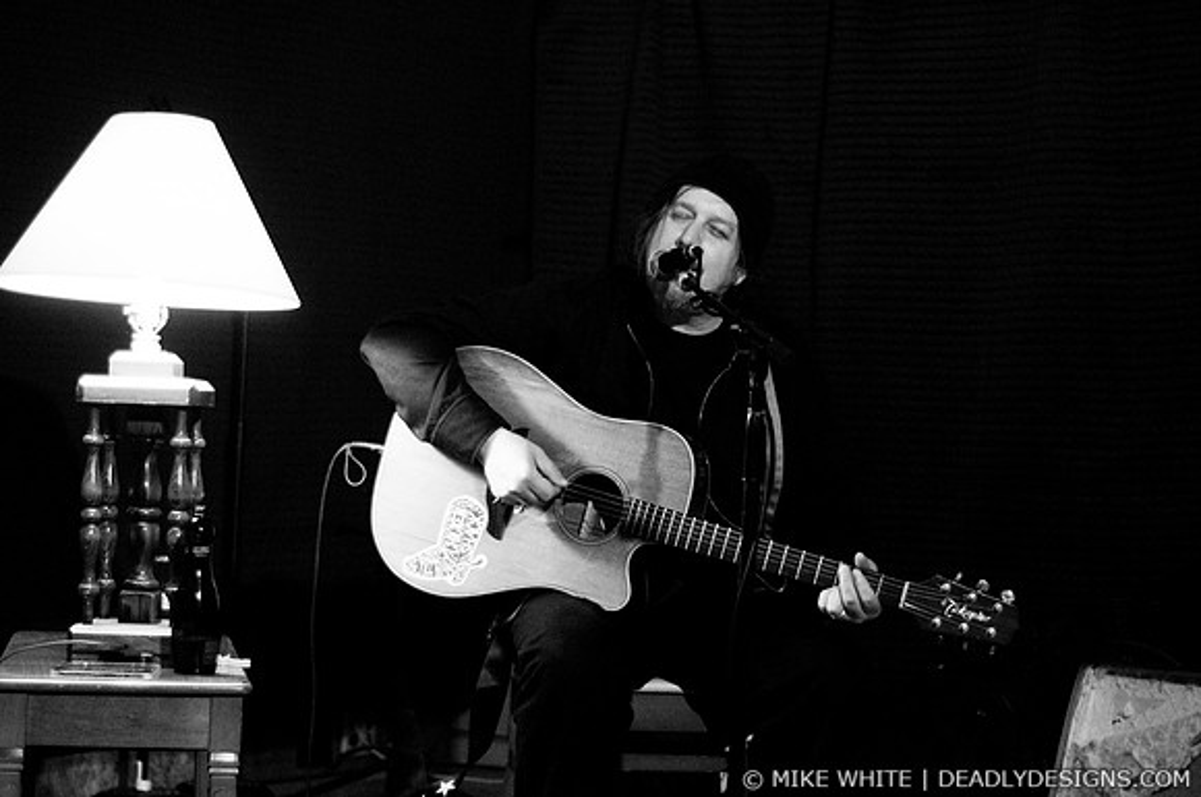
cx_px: 600
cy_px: 398
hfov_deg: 27.0
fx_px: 2499
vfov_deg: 18.1
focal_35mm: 75
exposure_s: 1/60
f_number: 1.8
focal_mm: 50
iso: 1000
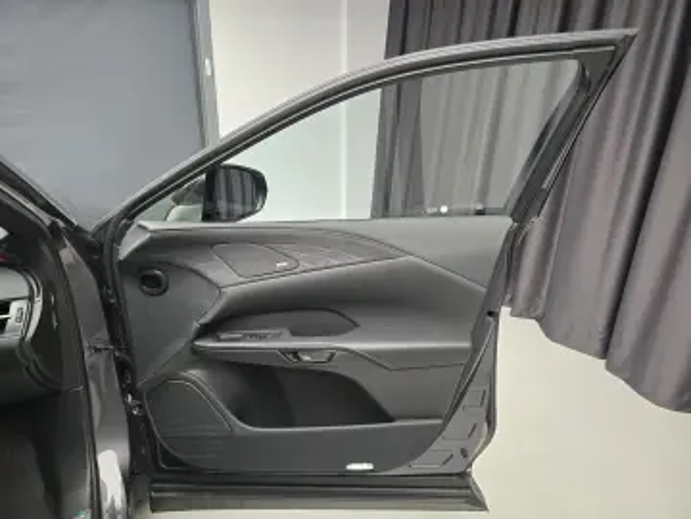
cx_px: 346
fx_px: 459
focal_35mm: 23
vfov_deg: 58.9
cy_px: 260
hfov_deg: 73.9
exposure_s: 1/120
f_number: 1.7
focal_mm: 6.3
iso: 250
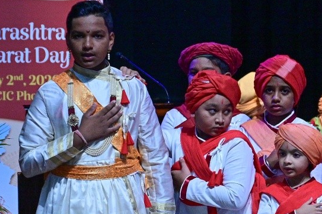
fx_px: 2647
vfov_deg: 4.6
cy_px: 136
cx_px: 212
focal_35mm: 296
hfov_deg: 7.0
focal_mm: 105
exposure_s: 1/200
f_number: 6.3
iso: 3200
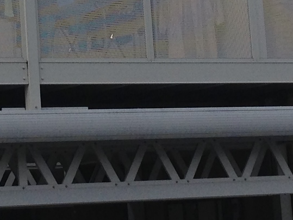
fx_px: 1692
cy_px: -40
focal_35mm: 200
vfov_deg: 7.4
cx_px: 46
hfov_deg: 9.9
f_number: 2.4
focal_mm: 4.13
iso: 50
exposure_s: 1/1130
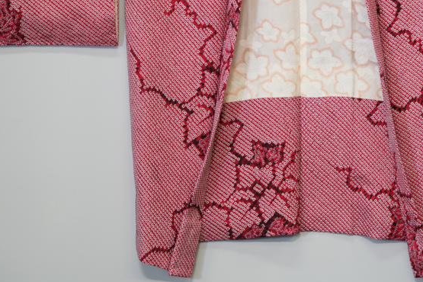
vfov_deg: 8.0
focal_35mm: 170
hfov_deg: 12.1
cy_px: 26
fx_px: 1997
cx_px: 296
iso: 800
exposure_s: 1/100
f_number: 4
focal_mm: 87
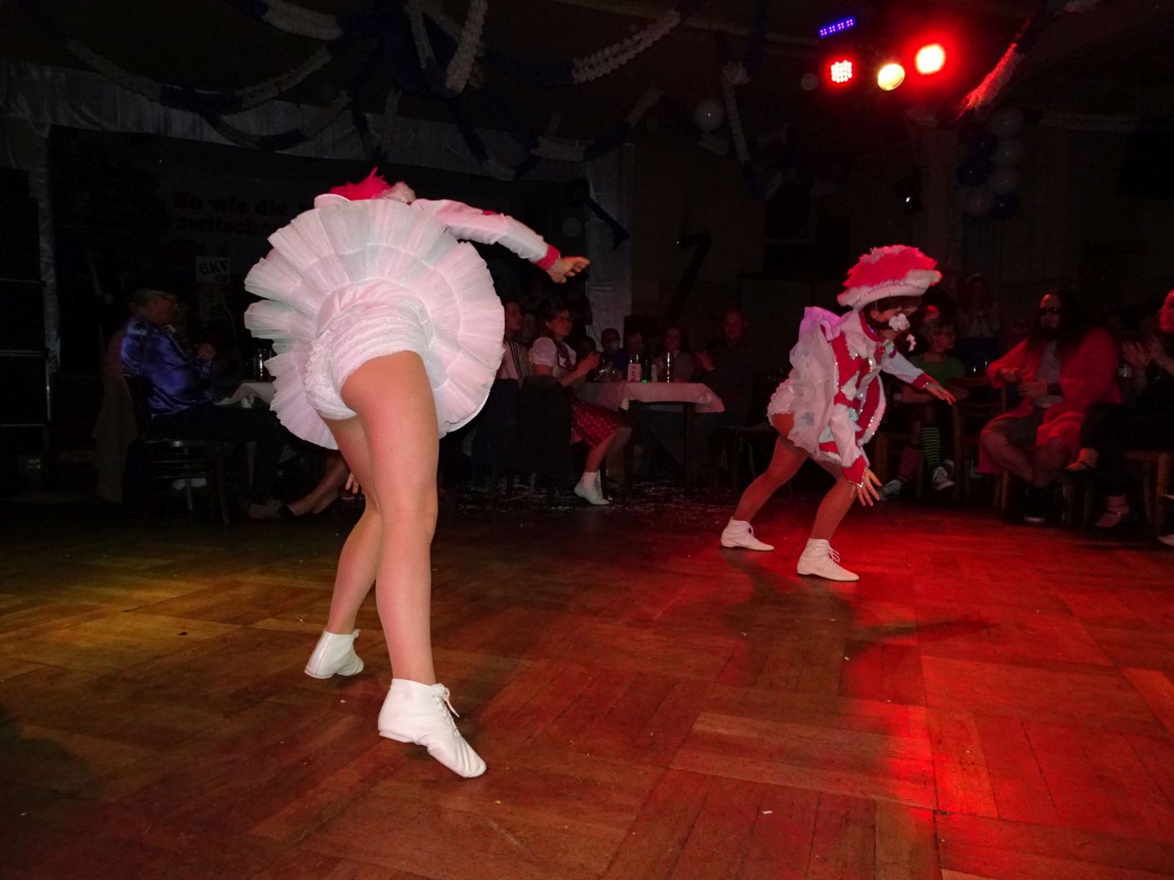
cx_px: 587
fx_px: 814
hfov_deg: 71.6
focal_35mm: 24
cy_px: 440
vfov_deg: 56.8
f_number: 3.5
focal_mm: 4.1
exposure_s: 1/500
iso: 800
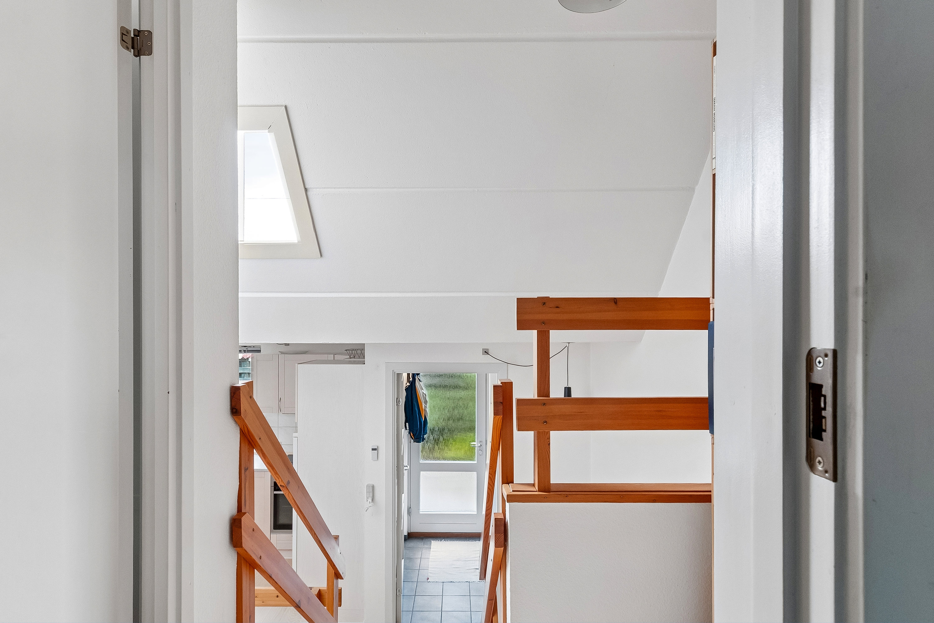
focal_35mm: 18
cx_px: 467
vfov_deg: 67.4
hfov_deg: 90.0
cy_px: 312
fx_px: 467
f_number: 10
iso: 400
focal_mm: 12
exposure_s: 1/4
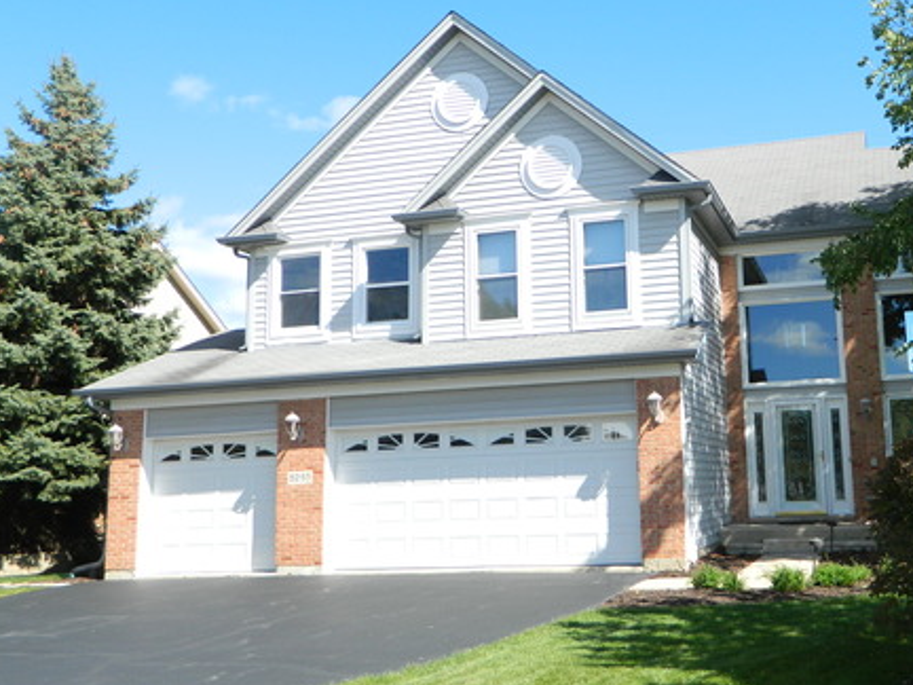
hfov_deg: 48.9
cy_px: 332
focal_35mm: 37
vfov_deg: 38.7
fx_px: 976
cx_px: 636
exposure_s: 1/640
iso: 110
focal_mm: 4.5
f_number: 3.1
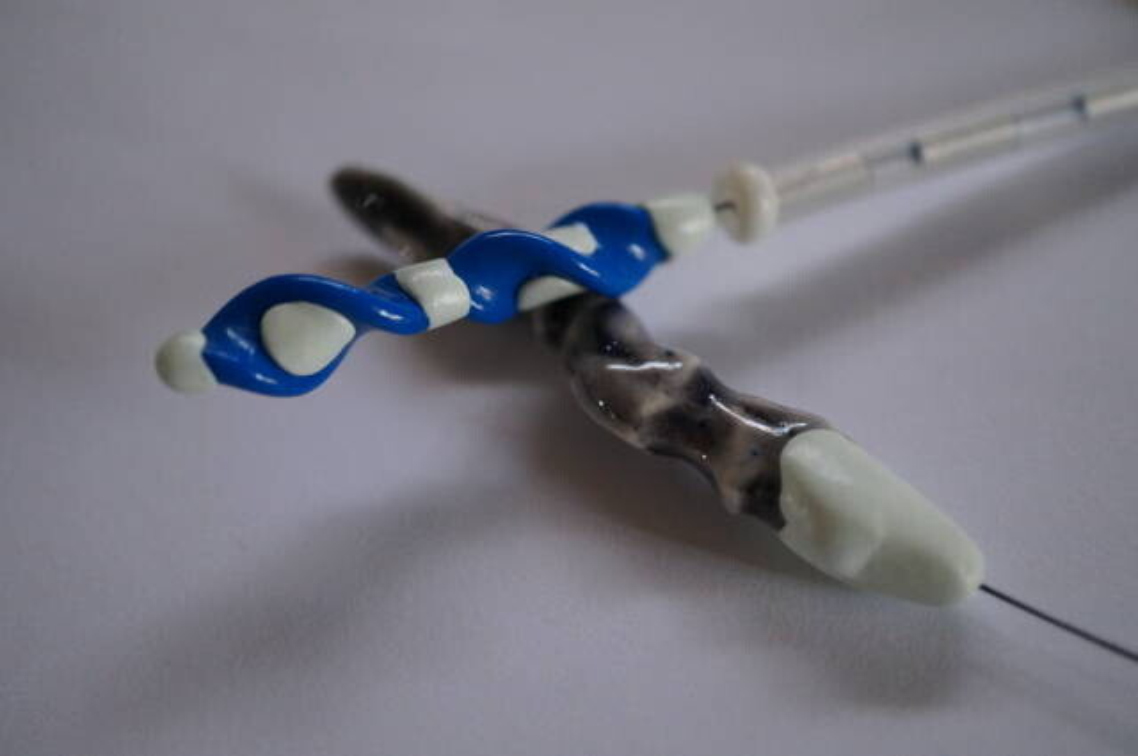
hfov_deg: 43.7
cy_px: 378
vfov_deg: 29.8
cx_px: 569
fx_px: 1421
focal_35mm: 45
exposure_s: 1/160
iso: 2500
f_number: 3.5
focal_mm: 30
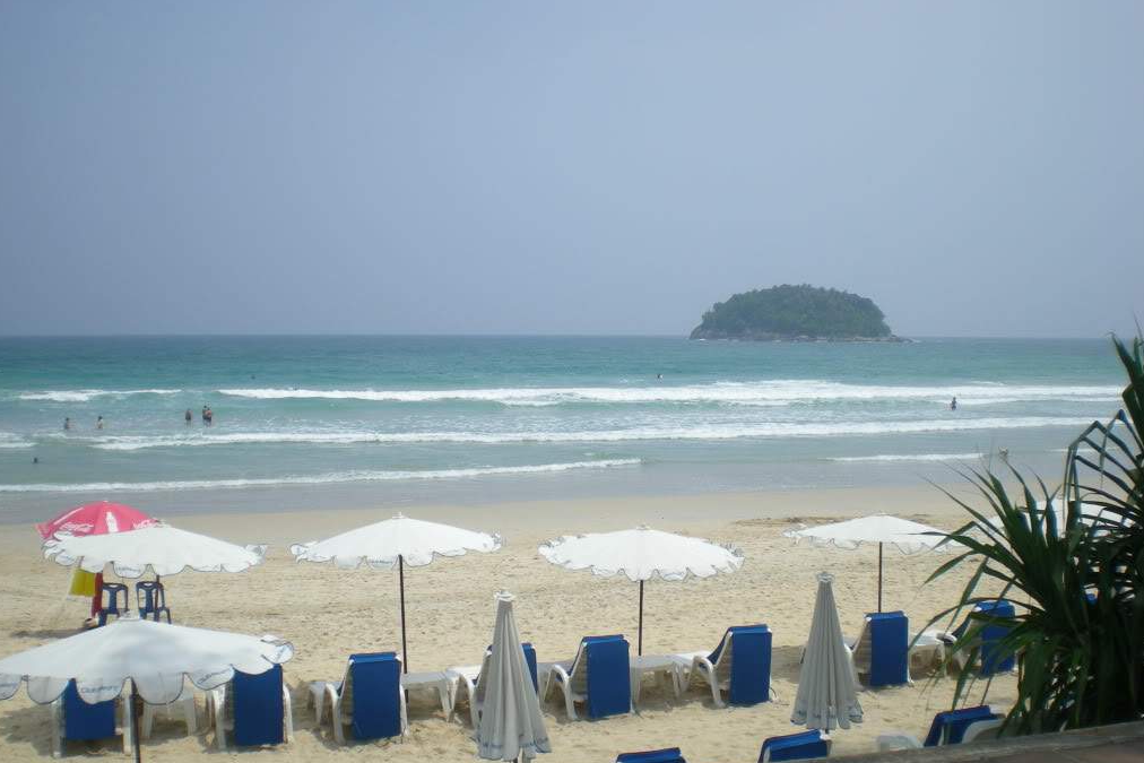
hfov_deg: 48.5
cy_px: 392
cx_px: 573
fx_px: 1271
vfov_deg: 33.4
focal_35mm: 40
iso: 50
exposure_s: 1/733
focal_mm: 6.3
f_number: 4.6
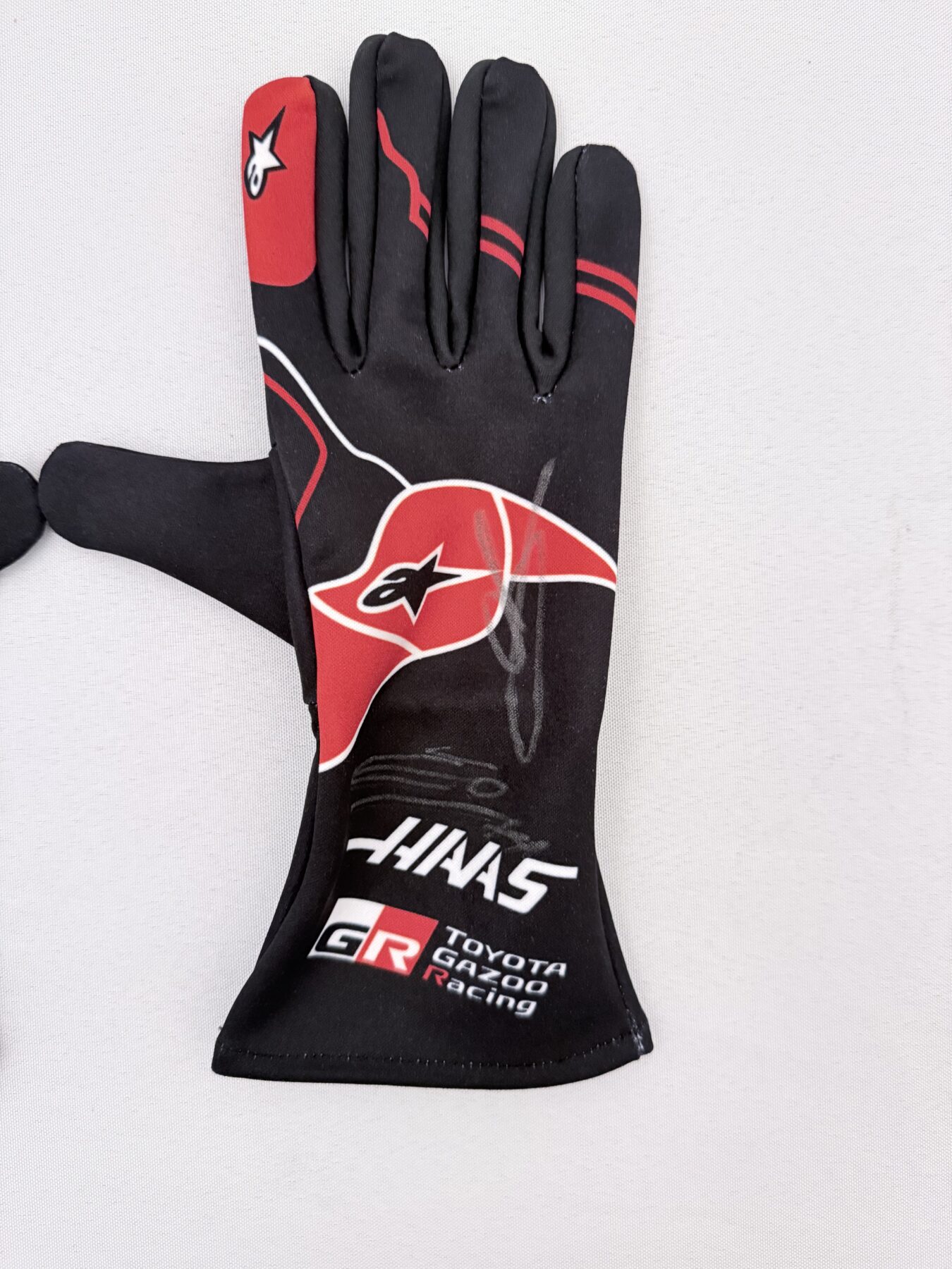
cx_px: 476
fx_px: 880
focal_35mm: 24
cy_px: 634
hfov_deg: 56.8
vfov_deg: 71.6
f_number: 1.78
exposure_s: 1/33
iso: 640
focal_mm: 6.76
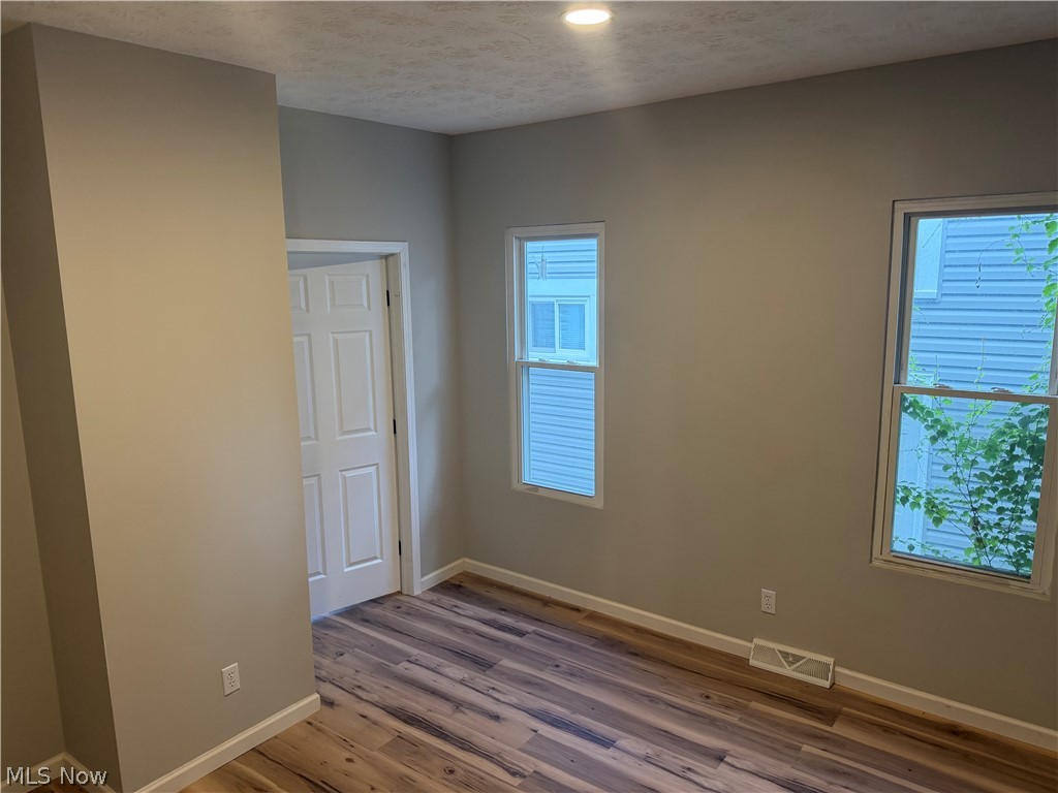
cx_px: 529
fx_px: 734
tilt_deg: -10.7
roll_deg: +0.4
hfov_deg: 71.6
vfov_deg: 56.8
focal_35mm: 24
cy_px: 396
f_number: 1.78
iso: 200
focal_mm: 6.76
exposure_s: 1/120
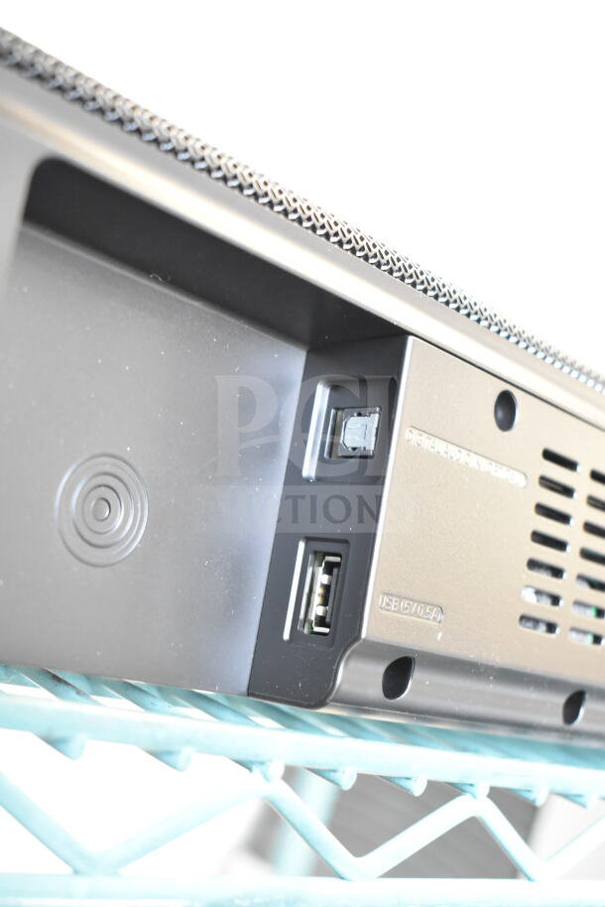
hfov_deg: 28.1
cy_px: 454
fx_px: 1209
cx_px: 302
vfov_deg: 41.1
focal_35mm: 48
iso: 4500
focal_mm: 32
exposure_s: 1/50
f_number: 4.5
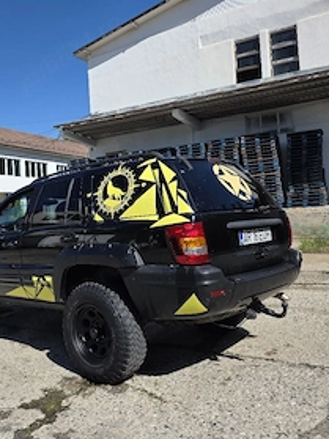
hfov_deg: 42.1
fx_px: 419
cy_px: 195
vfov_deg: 55.2
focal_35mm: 33
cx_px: 101
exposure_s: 1/10000
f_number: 1.7
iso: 80
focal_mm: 6.3
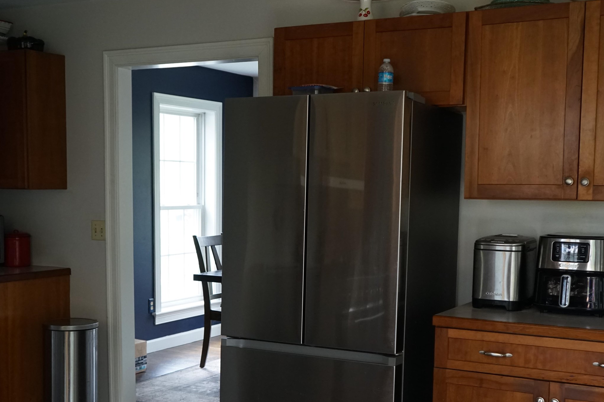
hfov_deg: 38.9
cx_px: 274
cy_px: 282
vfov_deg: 26.3
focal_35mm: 51
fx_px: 856
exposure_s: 1/160
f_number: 4
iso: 1600
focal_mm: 34
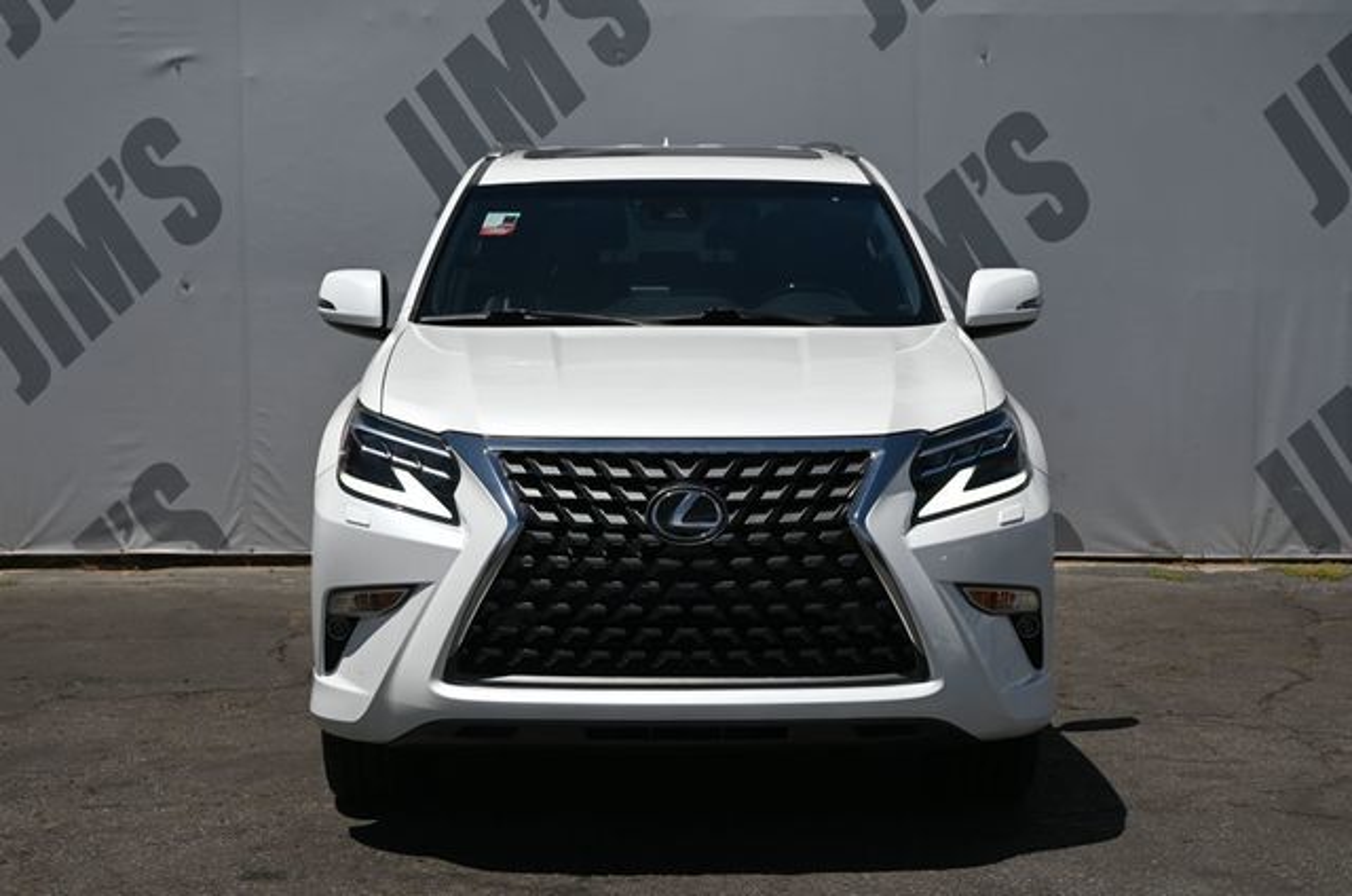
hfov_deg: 33.5
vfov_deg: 22.5
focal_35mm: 60
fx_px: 2249
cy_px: 448
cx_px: 676
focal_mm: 40
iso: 100
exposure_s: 1/400
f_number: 7.1
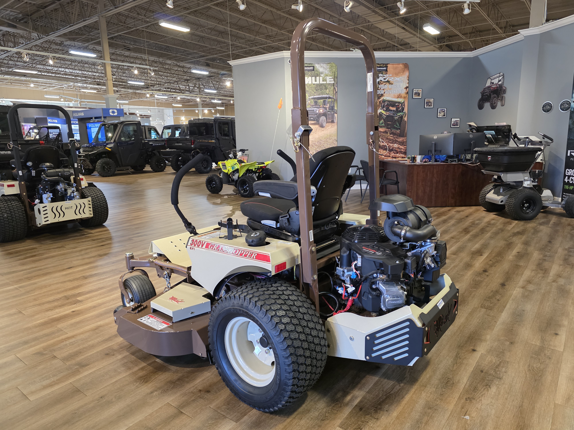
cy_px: 215
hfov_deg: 73.9
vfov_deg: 58.9
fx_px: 381
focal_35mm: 23
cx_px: 287
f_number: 1.7
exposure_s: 1/120
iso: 640
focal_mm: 6.3
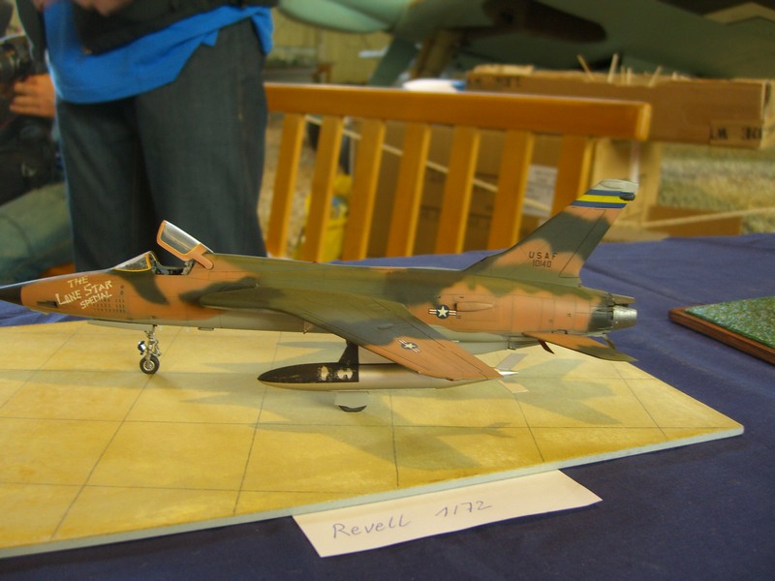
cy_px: 290
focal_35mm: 38
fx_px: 851
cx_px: 388
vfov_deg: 37.7
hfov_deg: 49.0
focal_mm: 7.9
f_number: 2.8
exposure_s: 1/25
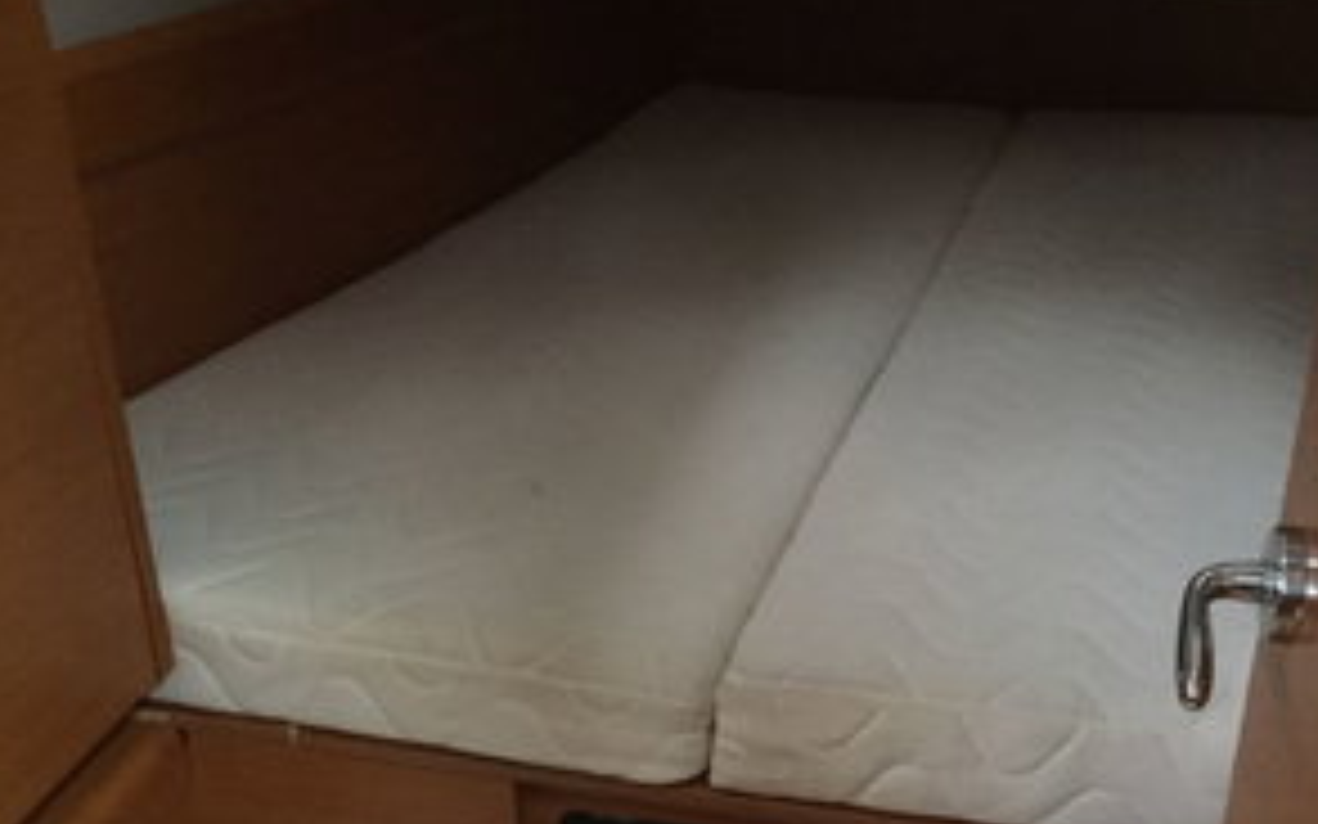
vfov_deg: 30.4
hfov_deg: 47.2
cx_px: 666
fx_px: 1508
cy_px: 518
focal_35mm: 42
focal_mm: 4.15
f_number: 2.2
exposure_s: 1/17
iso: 640
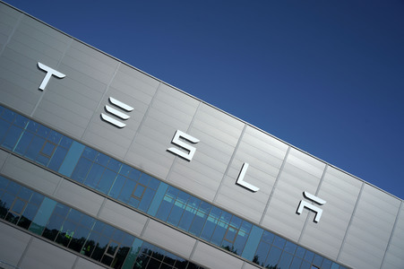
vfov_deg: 28.0
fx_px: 538
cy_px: 134
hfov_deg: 41.1
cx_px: 202
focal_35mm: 48
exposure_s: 1/400
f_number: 8
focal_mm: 48
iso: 100
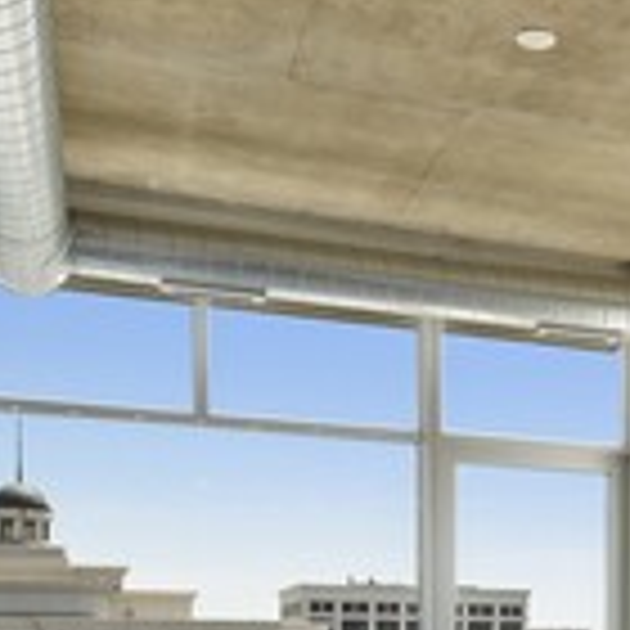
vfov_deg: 26.1
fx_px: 1277
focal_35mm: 62
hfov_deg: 25.8
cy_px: 646
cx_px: 675
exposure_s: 1/15
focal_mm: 16
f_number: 8
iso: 200
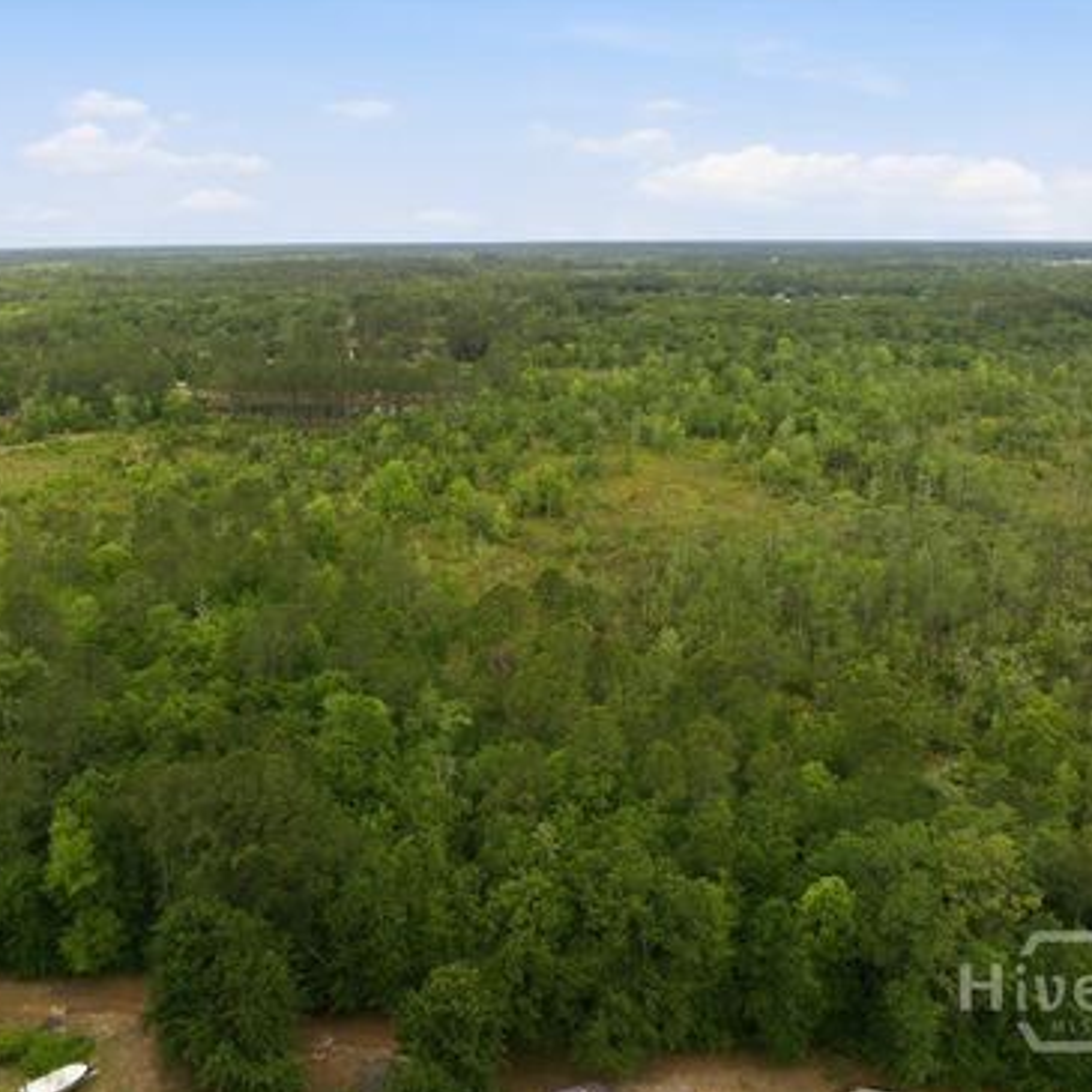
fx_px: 1035
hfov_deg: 55.0
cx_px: 413
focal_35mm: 29
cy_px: 545
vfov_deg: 55.6
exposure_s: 1/120
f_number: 11
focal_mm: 12.3
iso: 100
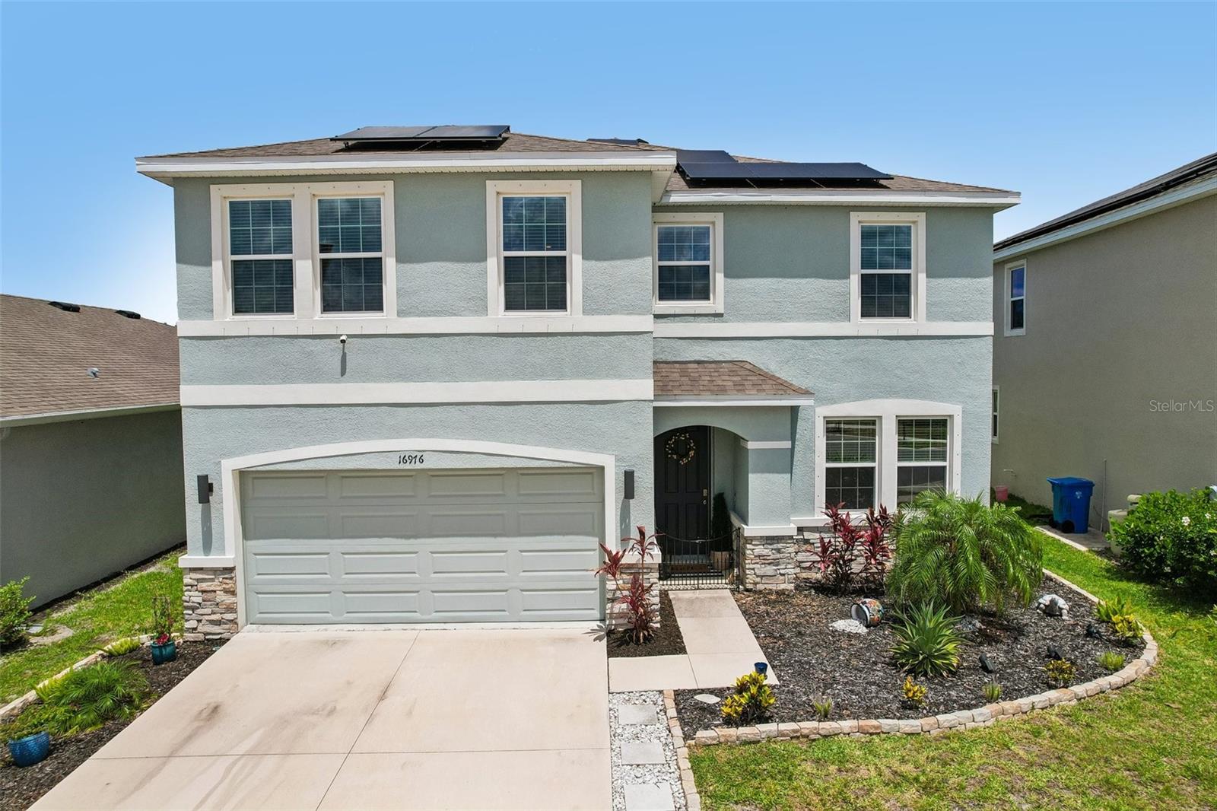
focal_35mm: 22
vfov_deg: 57.2
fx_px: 744
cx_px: 608
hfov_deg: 78.6
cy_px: 406
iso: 140
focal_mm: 8.4
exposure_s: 1/5000
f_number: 2.8
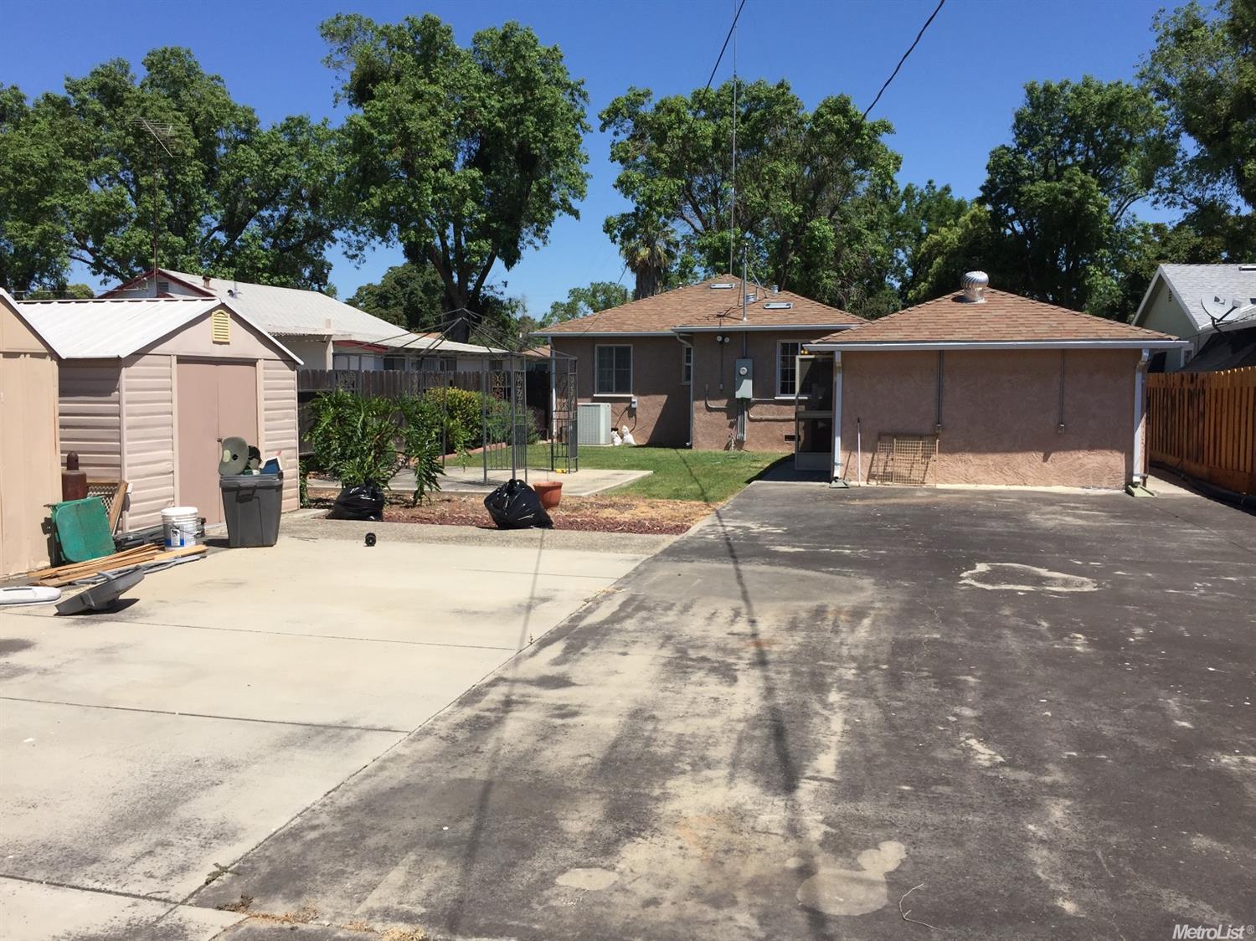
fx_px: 1052
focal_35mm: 29
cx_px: 628
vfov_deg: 48.2
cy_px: 470
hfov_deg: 61.7
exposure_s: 1/2475
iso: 32
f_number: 2.2
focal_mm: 4.15
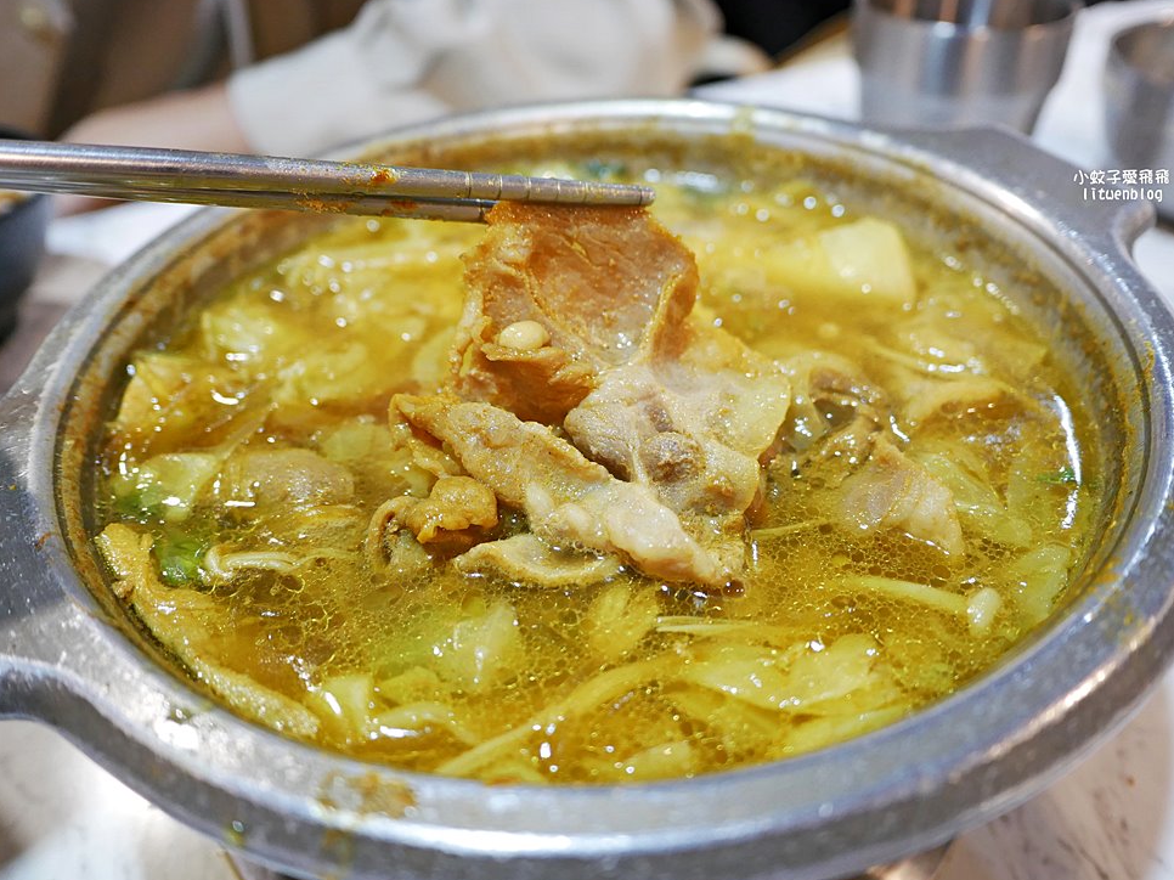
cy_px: 441
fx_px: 983
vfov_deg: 48.2
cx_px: 604
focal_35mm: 29
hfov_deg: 61.7
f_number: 2.5
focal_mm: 14
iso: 800
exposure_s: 1/60
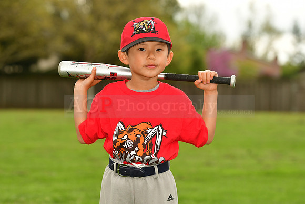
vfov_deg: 6.8
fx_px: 1716
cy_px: 102
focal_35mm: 202
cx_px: 152
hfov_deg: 10.2
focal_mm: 135
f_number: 5
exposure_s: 1/500
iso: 200
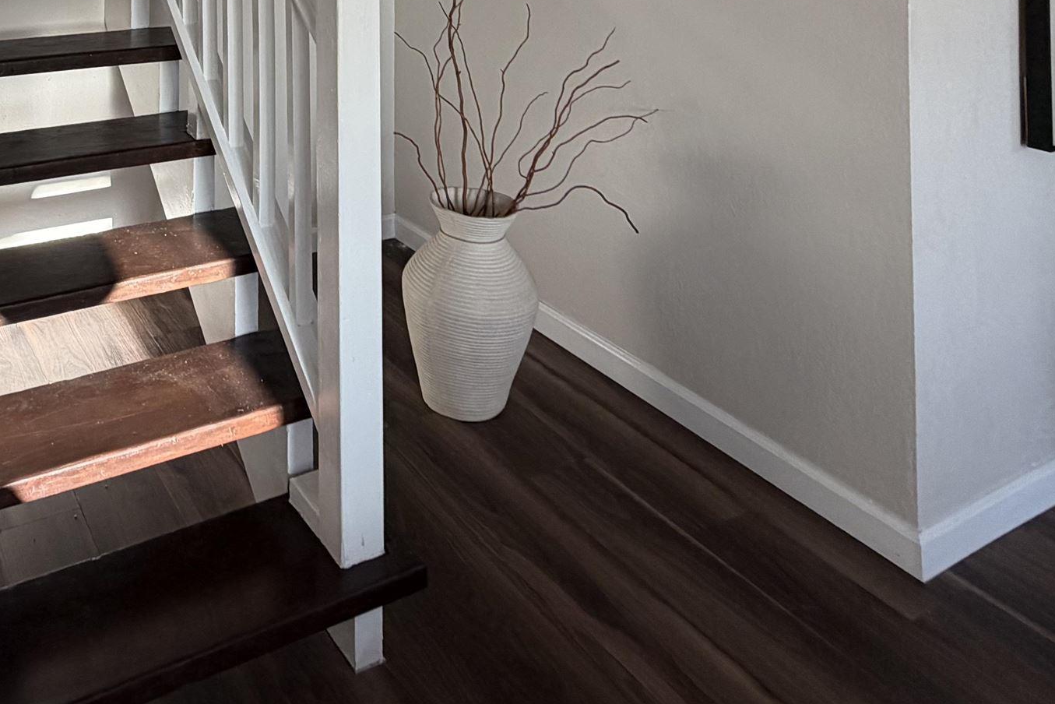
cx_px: 286
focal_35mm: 33
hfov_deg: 55.0
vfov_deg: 32.0
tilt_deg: +1.7
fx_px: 967
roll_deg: -1.0
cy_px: -174
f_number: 2.2
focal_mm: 2.22
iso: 100
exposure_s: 1/121
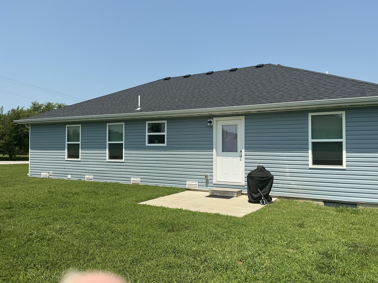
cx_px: 189
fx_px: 306
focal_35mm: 28
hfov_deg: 63.4
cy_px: 142
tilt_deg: +2.0
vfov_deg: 49.7
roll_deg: +0.5
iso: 25
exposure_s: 1/2320
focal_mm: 3
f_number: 1.8
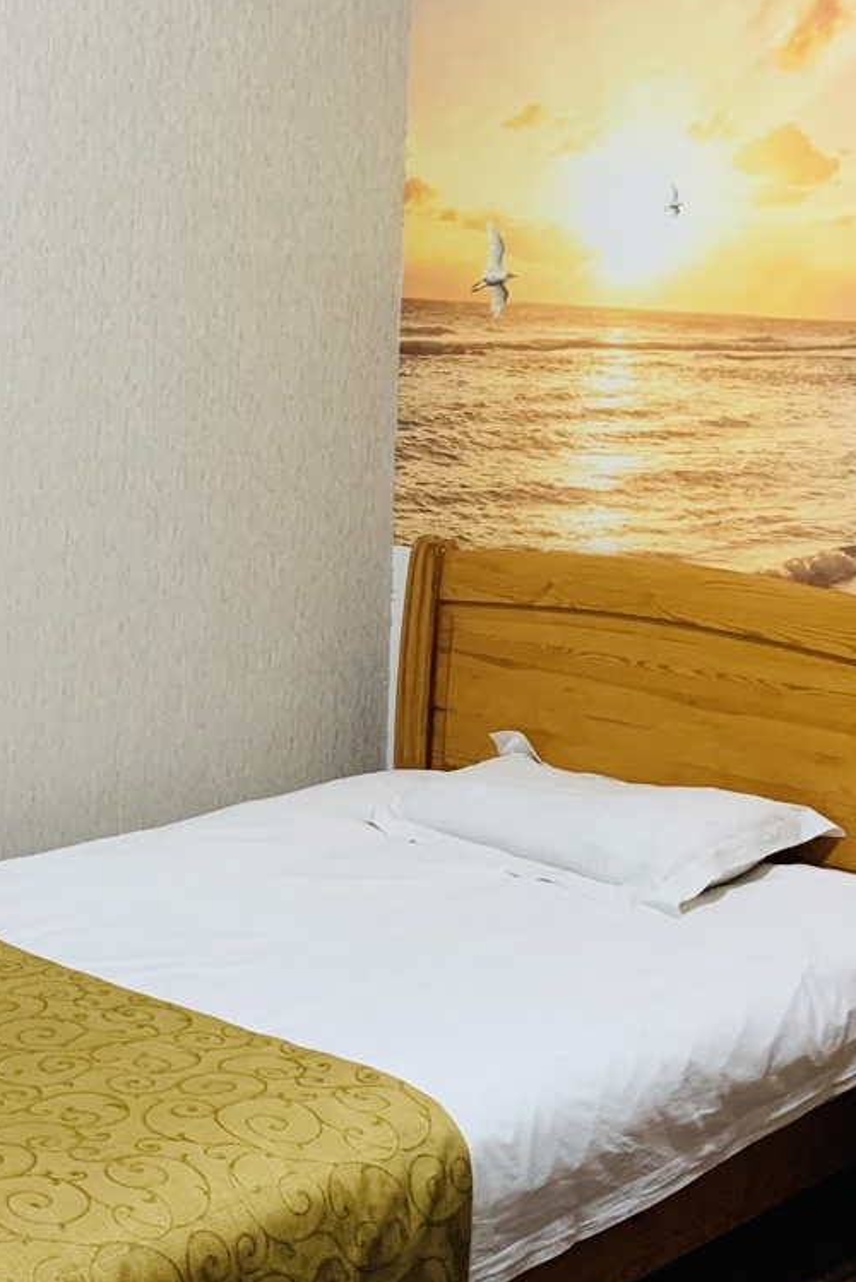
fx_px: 2138
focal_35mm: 60
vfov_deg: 33.3
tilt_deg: -6.2
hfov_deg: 22.5
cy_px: 502
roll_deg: -0.8
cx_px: 266
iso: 400
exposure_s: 1/53
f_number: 1.8
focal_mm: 4.25
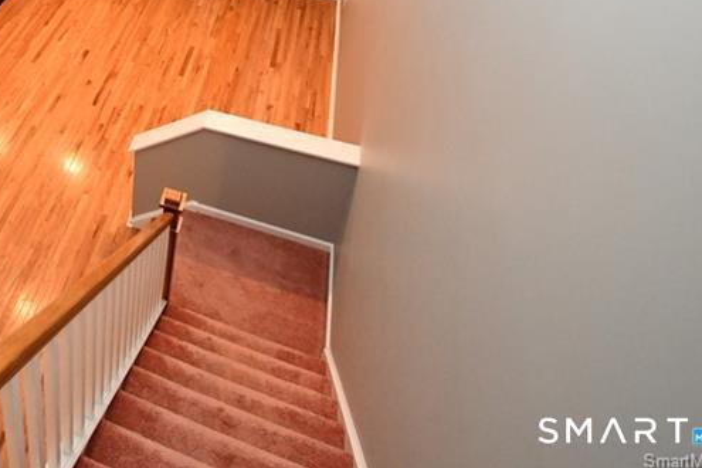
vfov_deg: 37.4
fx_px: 604
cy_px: -10
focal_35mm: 31
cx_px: 47
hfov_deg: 51.7
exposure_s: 1/60
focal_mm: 10
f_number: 4.5
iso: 2500
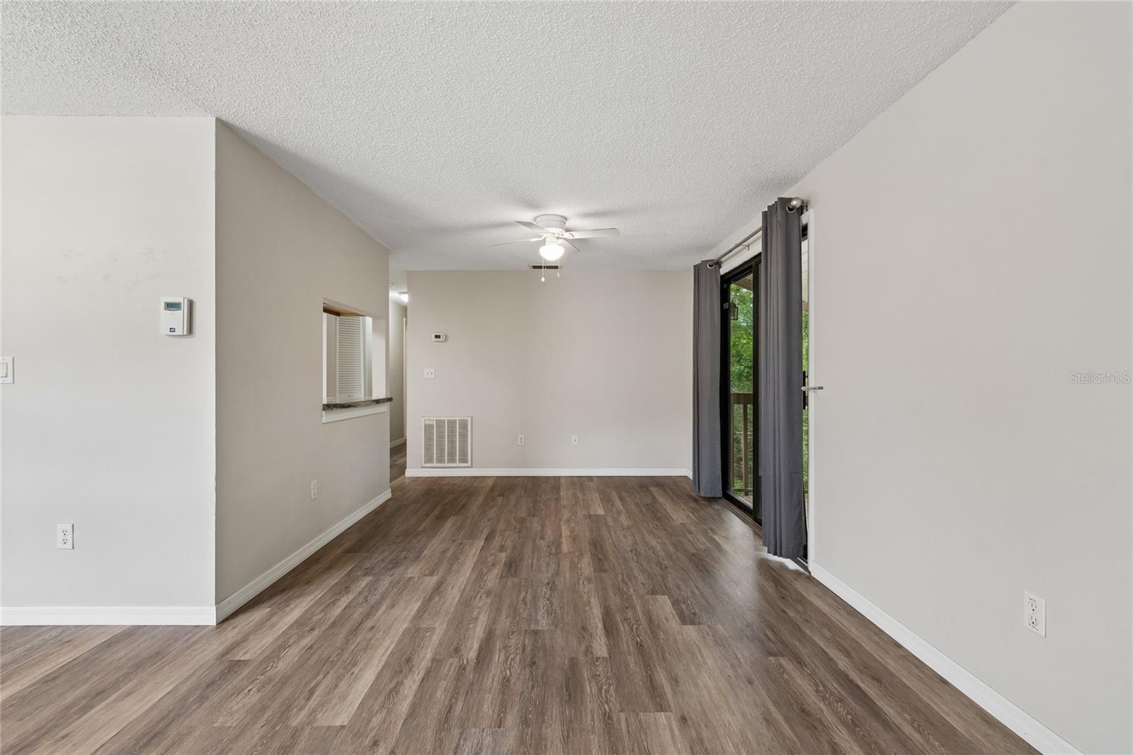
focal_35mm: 15
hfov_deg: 100.4
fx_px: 472
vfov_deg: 77.3
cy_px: 378
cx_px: 566
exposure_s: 1/6
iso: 100
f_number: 7.1
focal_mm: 10
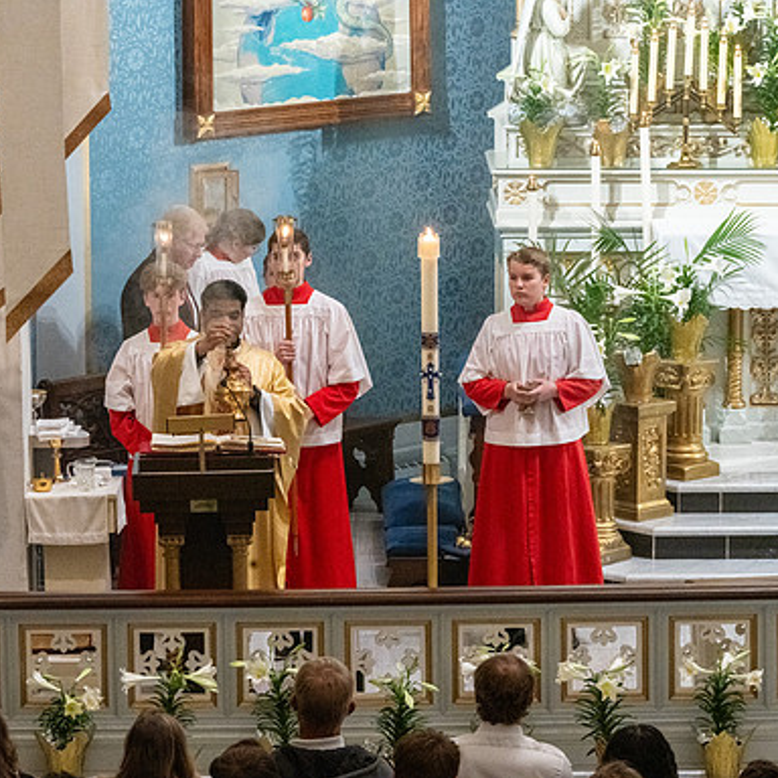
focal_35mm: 199
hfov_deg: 8.8
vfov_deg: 8.8
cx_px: 286
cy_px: 390
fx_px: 5060
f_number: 11
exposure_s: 1/60
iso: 5000
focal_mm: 155
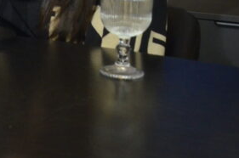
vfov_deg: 8.1
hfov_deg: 11.6
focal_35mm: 164
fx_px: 1086
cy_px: -106
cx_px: -194
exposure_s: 1/160
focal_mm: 30
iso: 2500
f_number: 7.1
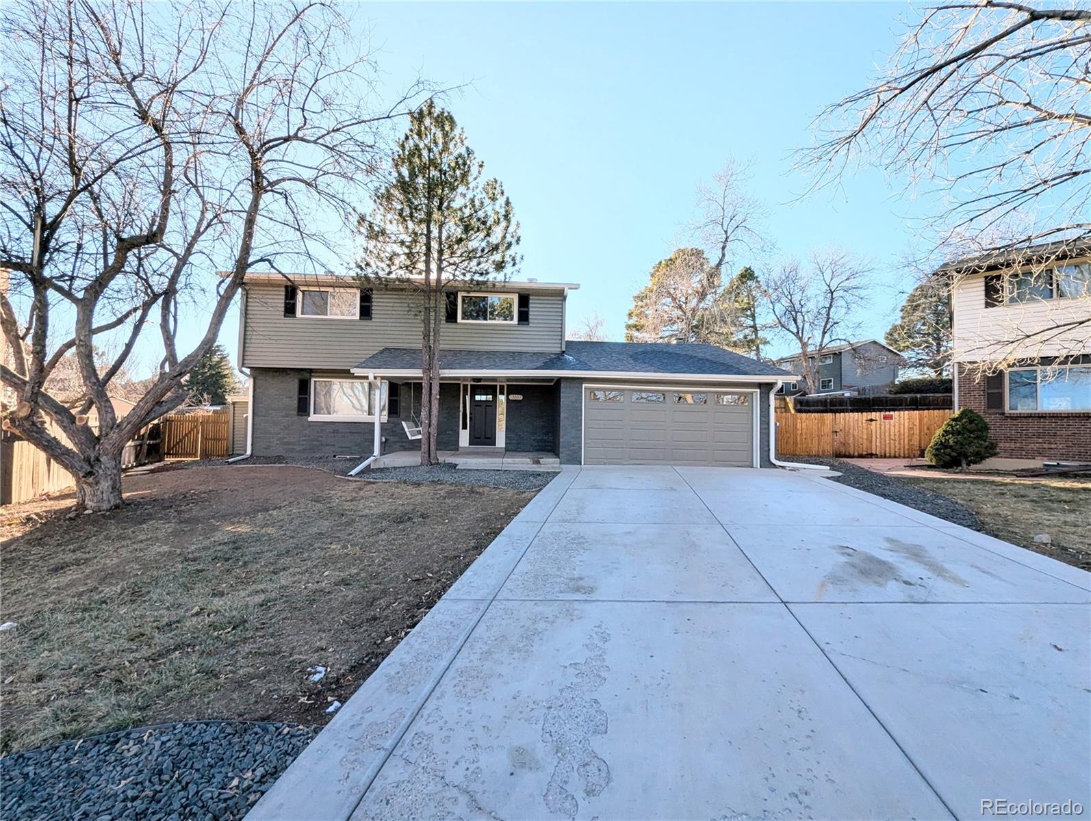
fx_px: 410
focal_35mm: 13
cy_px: 410
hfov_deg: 106.1
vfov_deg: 90.1
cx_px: 546
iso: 45
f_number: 2.2
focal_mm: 1.95
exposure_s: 1/951
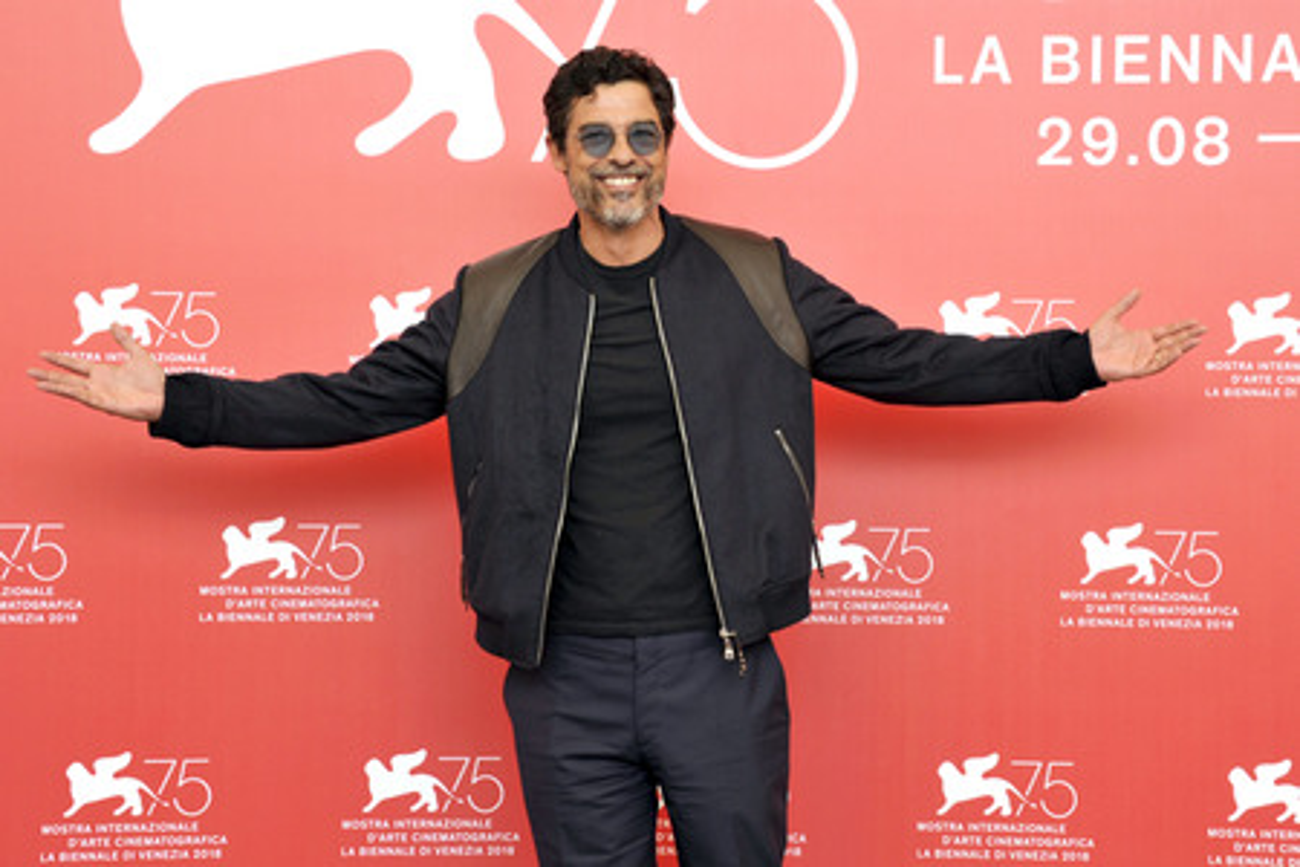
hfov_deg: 31.0
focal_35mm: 65
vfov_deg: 20.9
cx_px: 650
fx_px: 2347
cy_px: 434
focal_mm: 65
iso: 1000
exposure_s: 1/320
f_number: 8
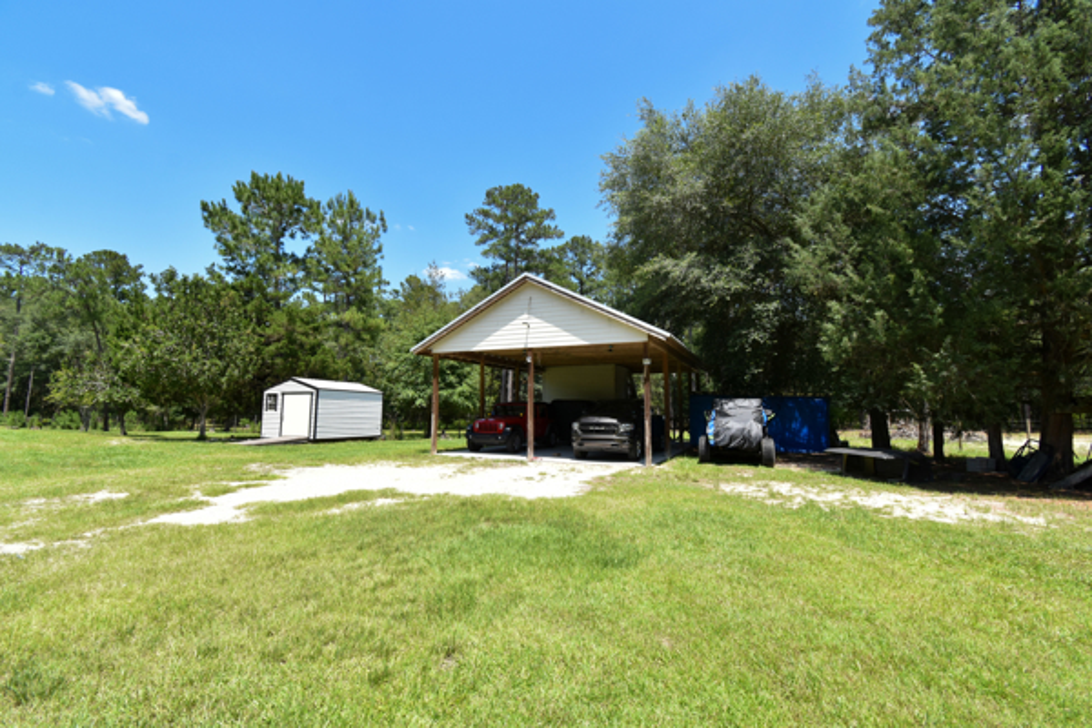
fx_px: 455
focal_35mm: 15
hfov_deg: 100.4
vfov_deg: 77.3
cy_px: 364
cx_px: 546
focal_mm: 10
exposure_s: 1/320
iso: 400
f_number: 9
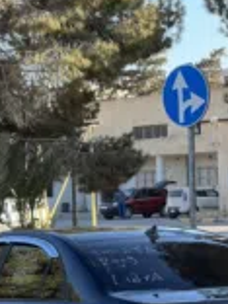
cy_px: 127
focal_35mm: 197
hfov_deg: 7.5
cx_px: 99
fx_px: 1730
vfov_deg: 10.0
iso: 25
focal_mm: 9
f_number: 2.8
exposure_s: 1/121
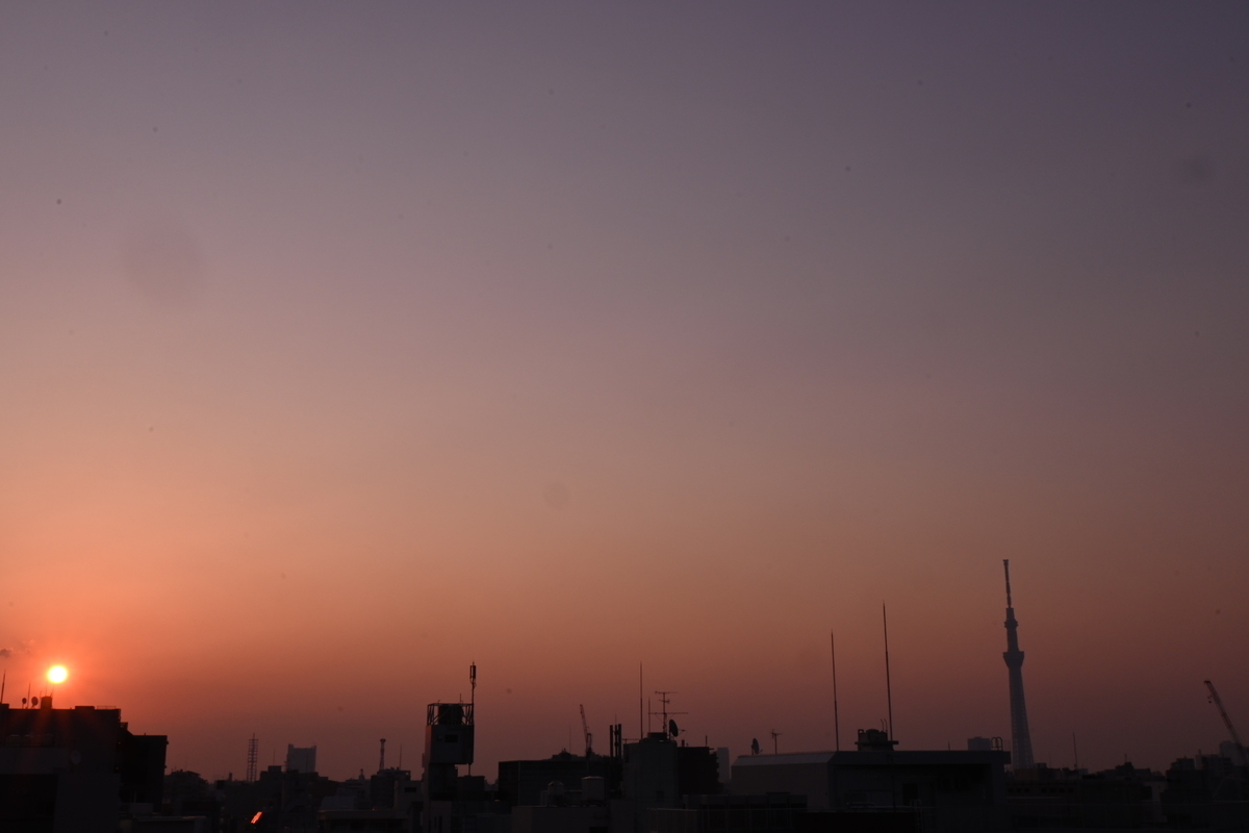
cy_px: 416
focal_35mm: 38
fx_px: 1301
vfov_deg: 35.5
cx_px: 624
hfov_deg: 51.3
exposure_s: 1/50
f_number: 29
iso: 100
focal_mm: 25
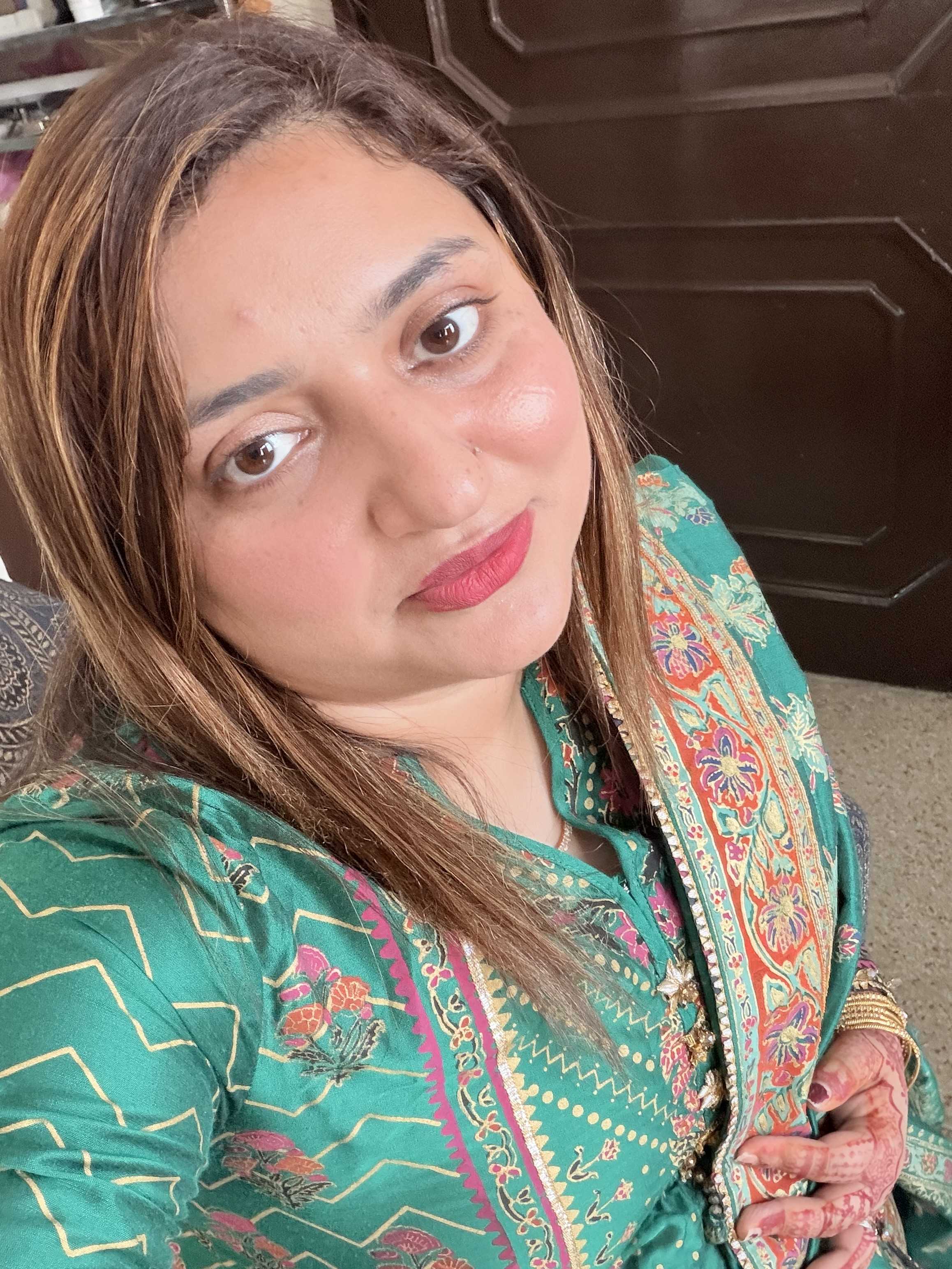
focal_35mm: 30
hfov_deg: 46.8
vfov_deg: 60.0
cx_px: 476
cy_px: 634
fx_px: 1100
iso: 320
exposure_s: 1/60
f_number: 1.9
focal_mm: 2.71
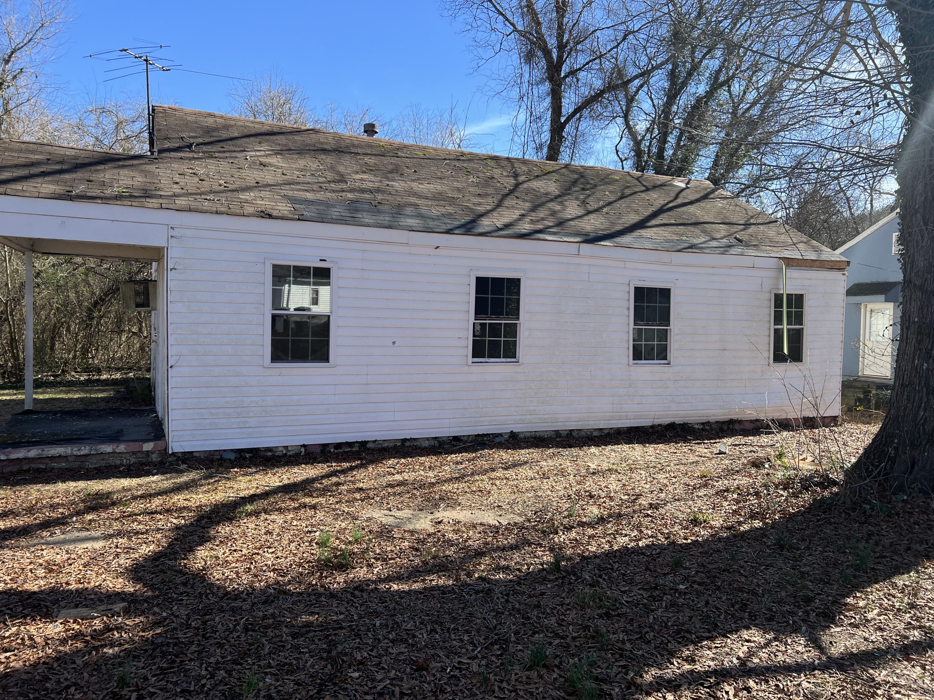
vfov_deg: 53.1
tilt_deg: -3.6
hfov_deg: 67.3
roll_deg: -1.6
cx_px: 467
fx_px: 702
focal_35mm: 26
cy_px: 350
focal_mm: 5.7
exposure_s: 1/1751
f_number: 1.5
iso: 50
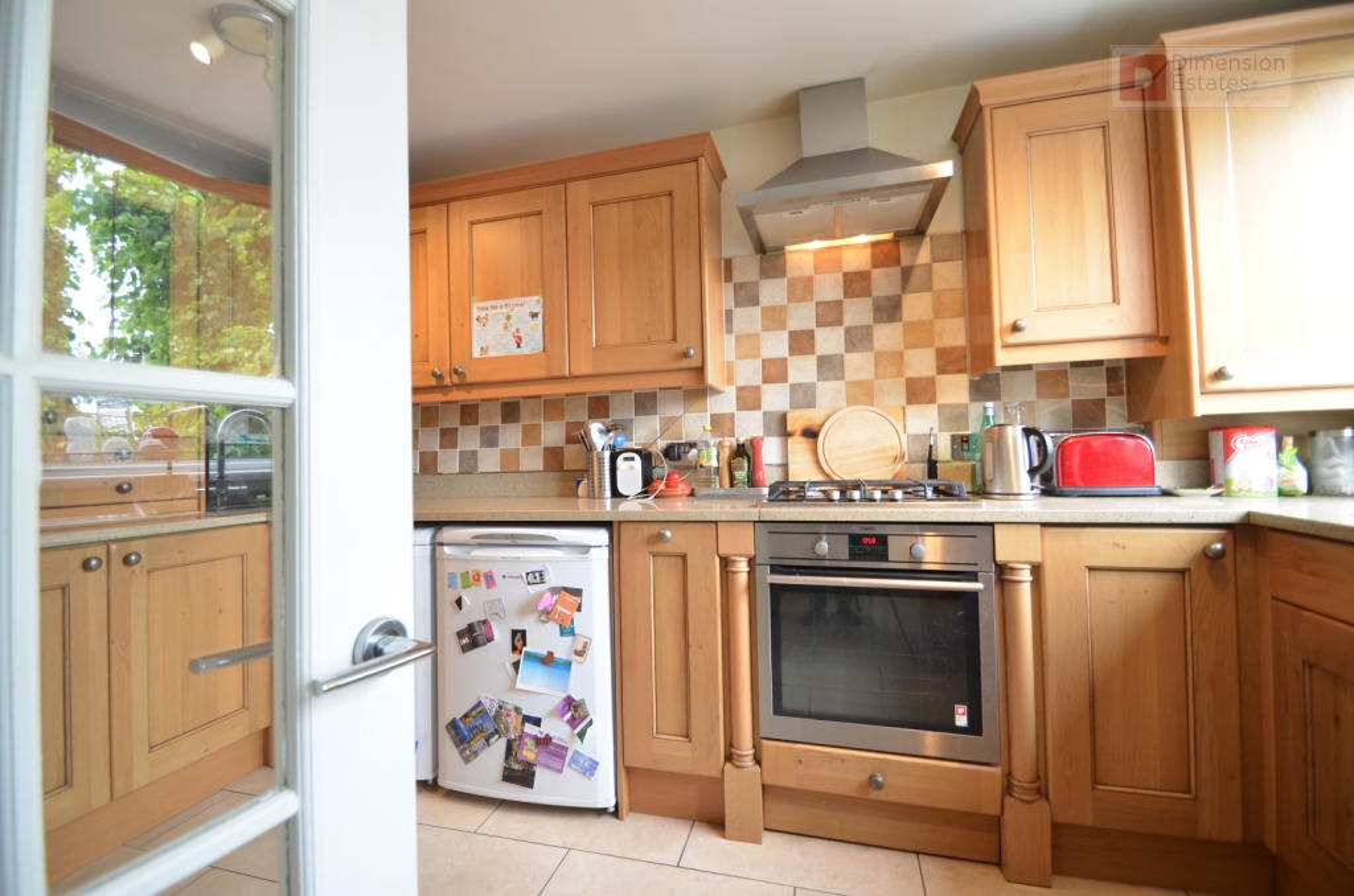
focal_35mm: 15
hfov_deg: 100.5
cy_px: 448
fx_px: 563
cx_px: 677
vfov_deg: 77.1
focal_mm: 10
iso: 200
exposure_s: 1/30
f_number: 3.5
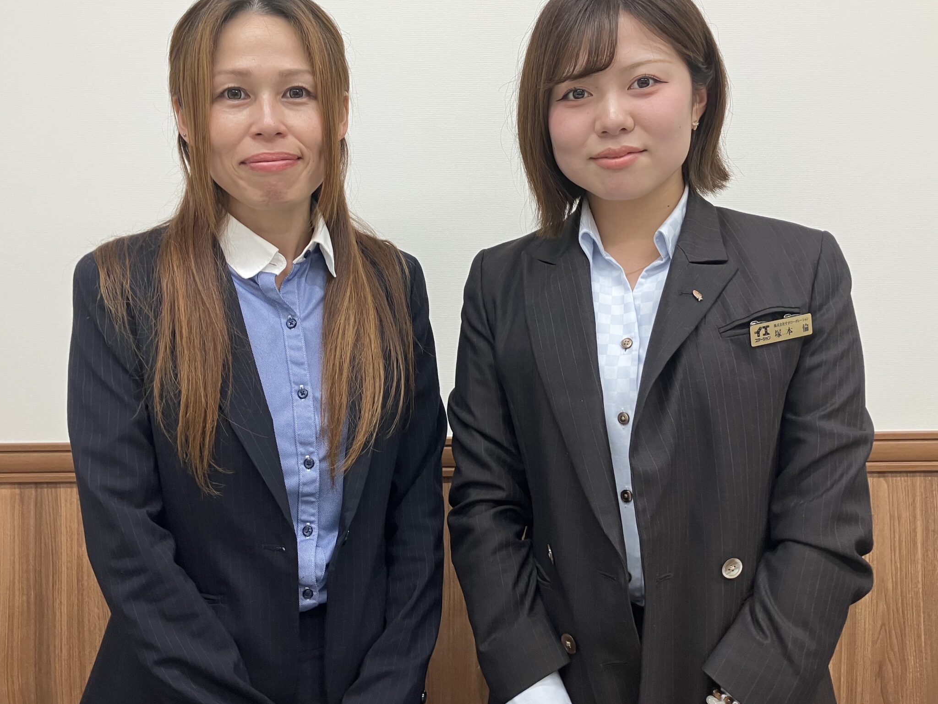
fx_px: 948
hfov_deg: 52.6
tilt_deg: -4.5
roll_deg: +0.8
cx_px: 447
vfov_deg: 40.6
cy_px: 292
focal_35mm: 35
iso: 50
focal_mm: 3.99
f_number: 1.8
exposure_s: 1/60
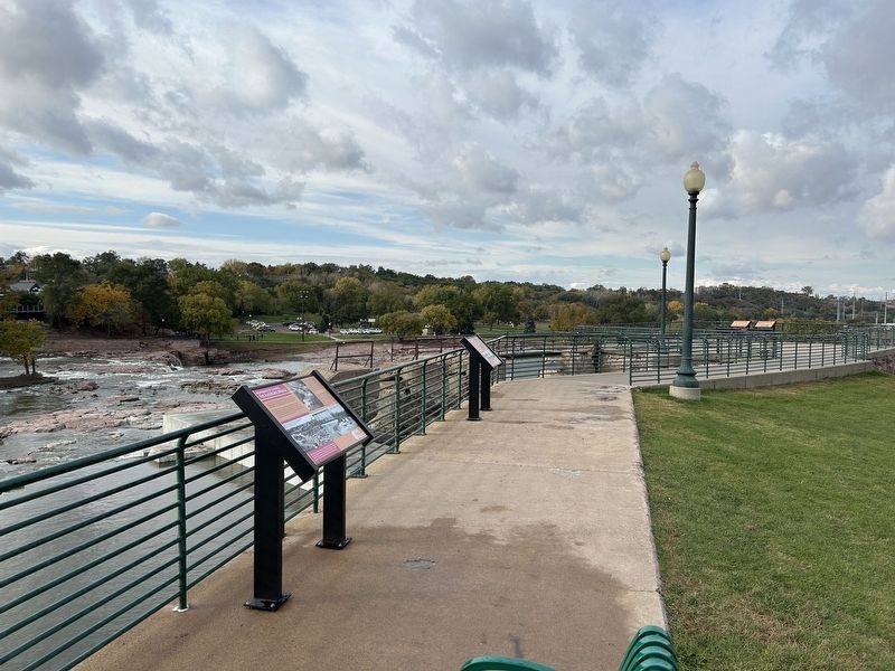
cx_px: 448
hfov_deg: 67.3
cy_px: 336
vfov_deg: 53.1
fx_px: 672
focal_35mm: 26
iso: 50
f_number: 1.5
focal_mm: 5.7
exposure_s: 1/3165
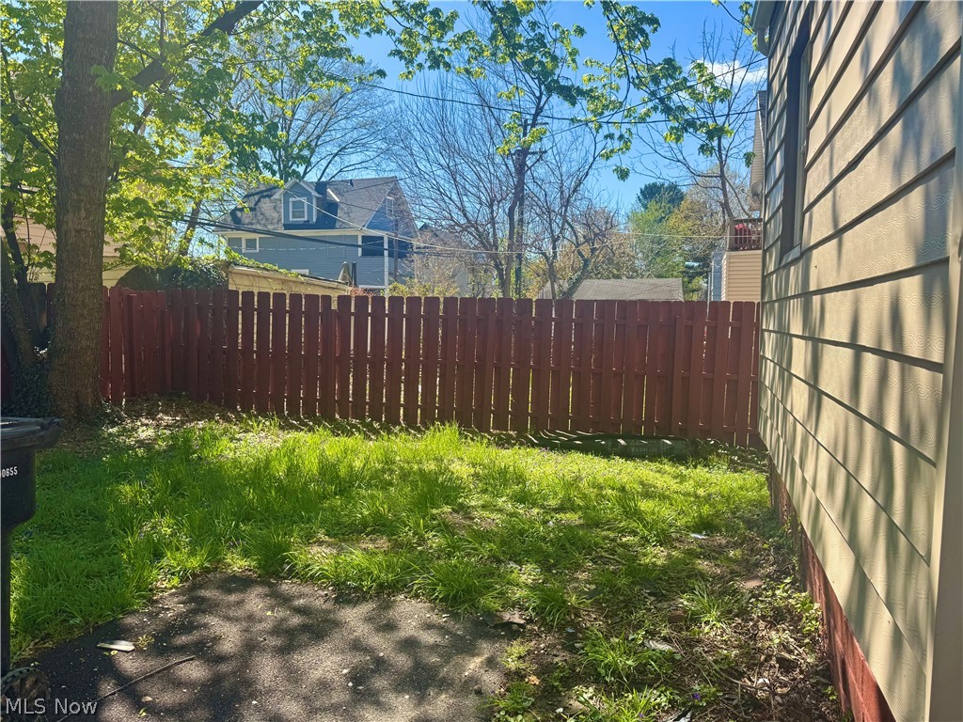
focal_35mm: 24
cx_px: 482
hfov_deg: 71.6
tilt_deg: -4.0
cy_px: 361
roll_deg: +0.5
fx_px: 668
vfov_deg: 56.8
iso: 80
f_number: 1.78
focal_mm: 6.76
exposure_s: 1/1767
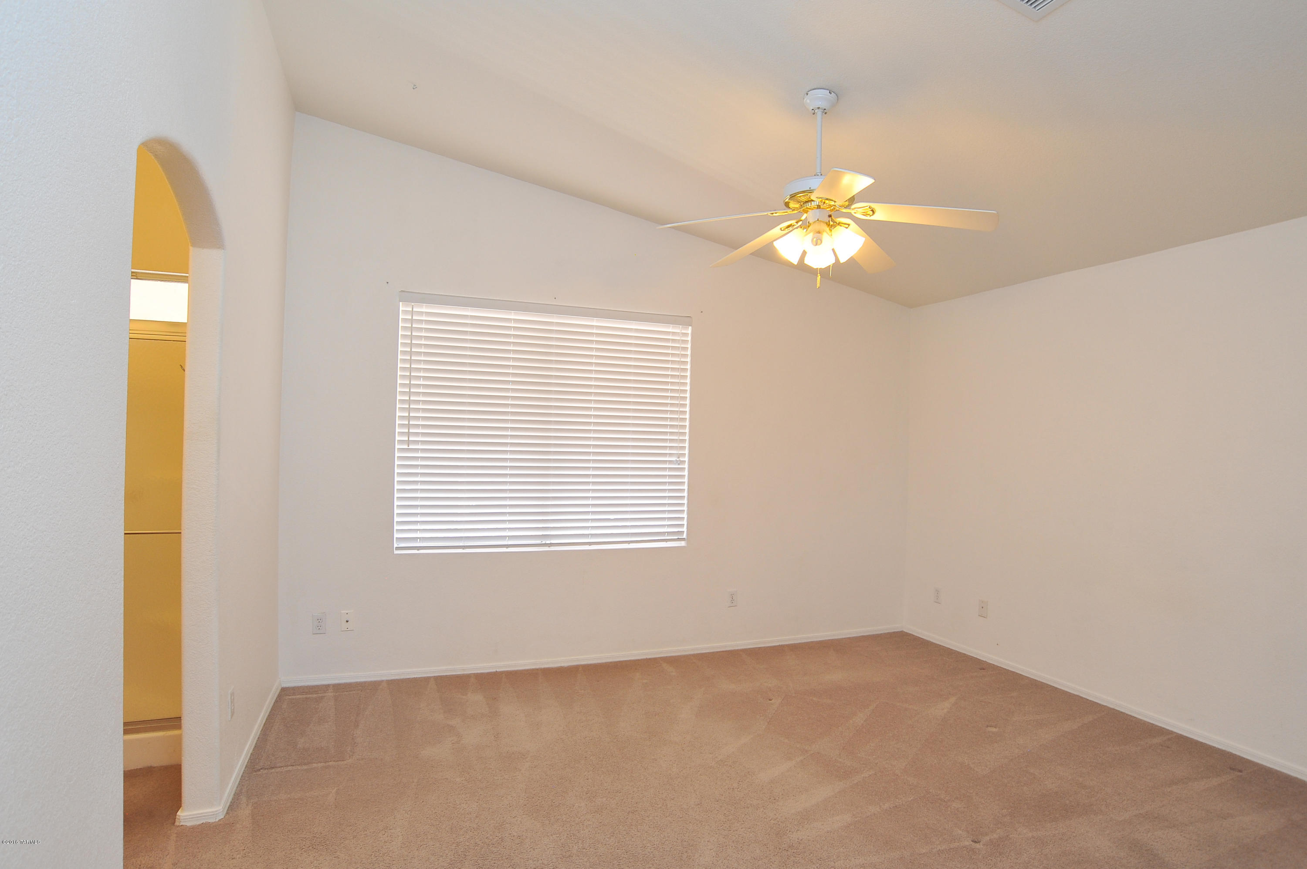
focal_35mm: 18
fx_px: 653
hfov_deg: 90.0
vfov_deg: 67.3
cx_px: 654
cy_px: 434
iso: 1000
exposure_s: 1/30
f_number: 9
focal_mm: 18
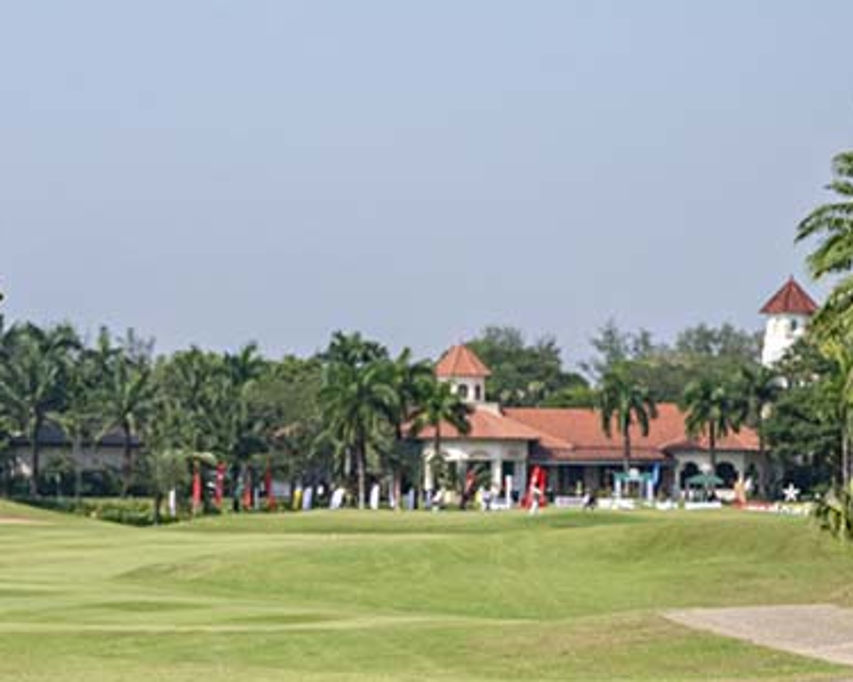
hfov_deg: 11.5
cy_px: 491
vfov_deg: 9.2
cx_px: 357
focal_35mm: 168
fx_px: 4241
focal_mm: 70
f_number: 7.1
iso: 500
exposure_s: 1/2000
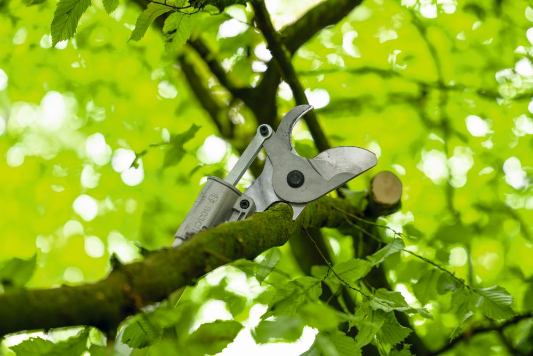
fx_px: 1036
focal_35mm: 70
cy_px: 178
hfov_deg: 28.8
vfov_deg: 19.5
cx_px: 266
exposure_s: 1/100
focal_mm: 70
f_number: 2.8
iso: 800
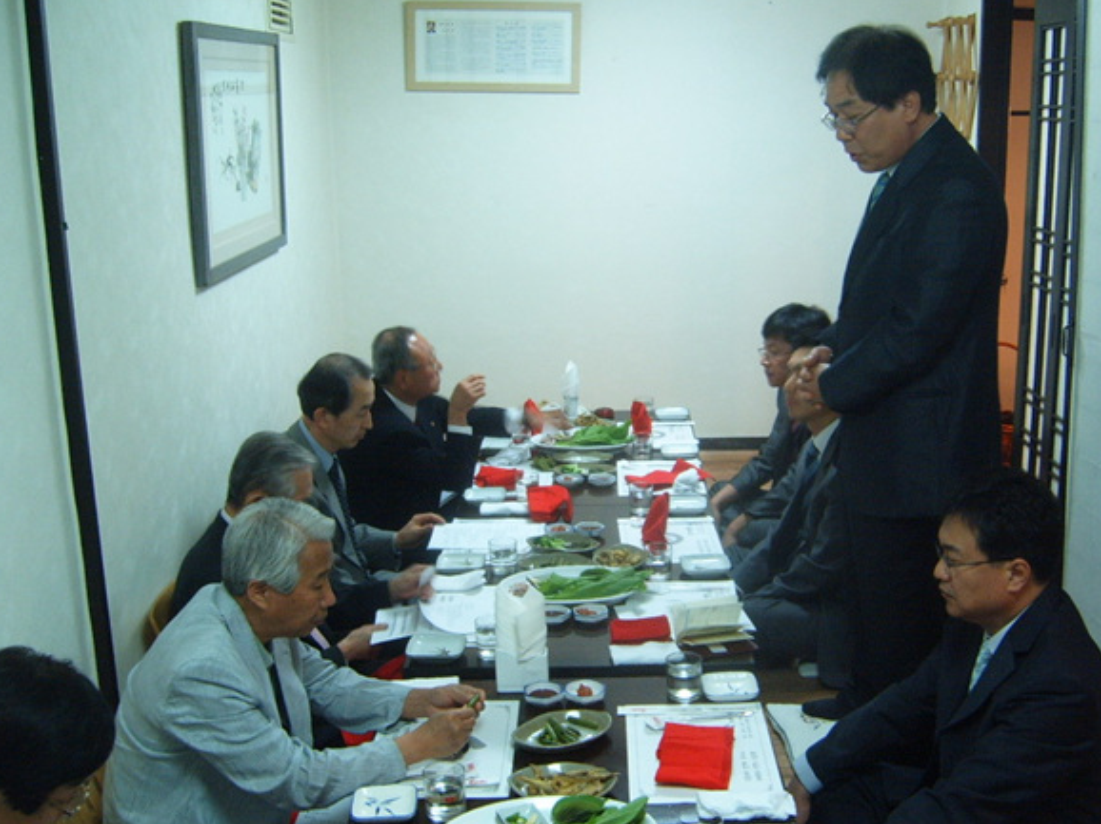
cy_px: 447
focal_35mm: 41
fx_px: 1304
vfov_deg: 35.1
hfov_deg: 45.8
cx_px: 585
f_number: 2.9
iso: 141
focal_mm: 6.2
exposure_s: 1/6
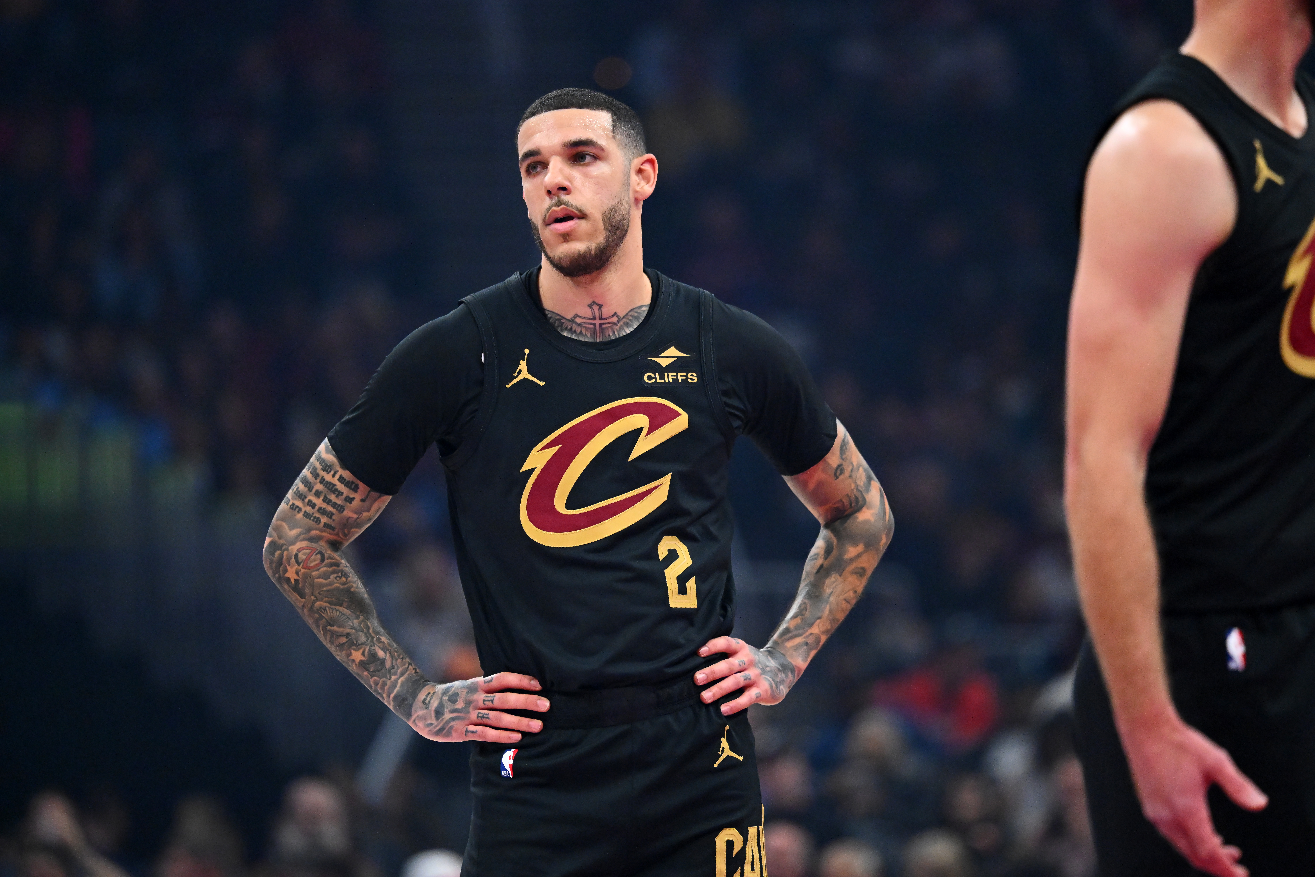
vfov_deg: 4.6
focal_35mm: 300
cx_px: 658
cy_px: 438
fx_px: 10957
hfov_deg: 6.9
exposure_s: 1/1600
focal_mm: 300
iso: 5000
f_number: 4
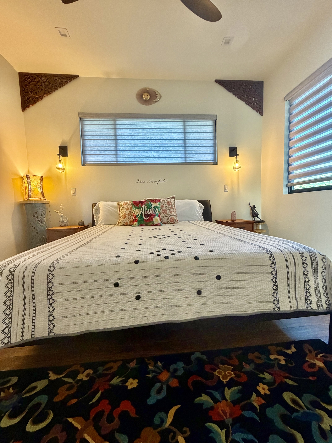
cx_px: 166
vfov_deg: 102.1
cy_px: 222
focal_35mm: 14
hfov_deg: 85.7
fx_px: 179
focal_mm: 2.22
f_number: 2.2
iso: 400
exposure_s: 1/60
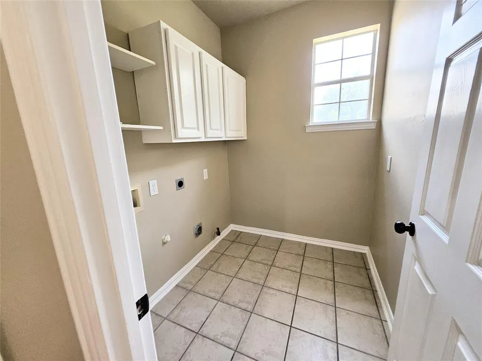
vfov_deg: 89.9
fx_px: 181
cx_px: 241
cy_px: 180
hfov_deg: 106.2
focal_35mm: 13
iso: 250
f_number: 2.2
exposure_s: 1/60
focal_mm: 1.74
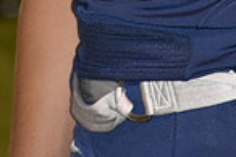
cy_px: -259
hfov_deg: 2.2
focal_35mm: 927
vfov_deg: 1.5
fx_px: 6070
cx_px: 156
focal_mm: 155
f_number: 5
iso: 2500
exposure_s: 1/60
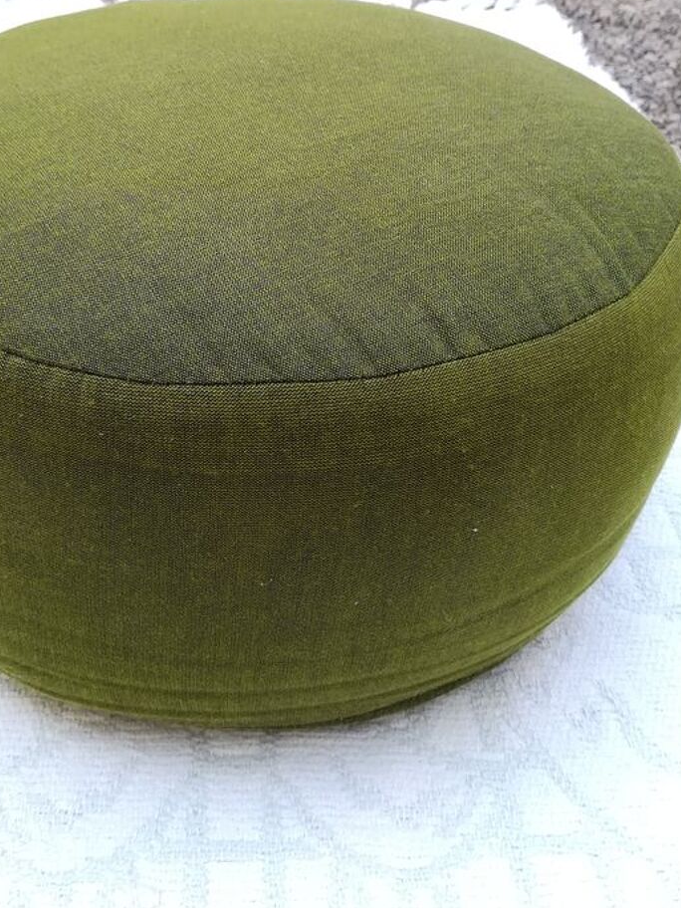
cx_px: 284
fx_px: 997
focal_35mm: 38
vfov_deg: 48.4
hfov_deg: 37.6
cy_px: 322
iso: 64
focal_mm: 3.83
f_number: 2.2
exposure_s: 1/50
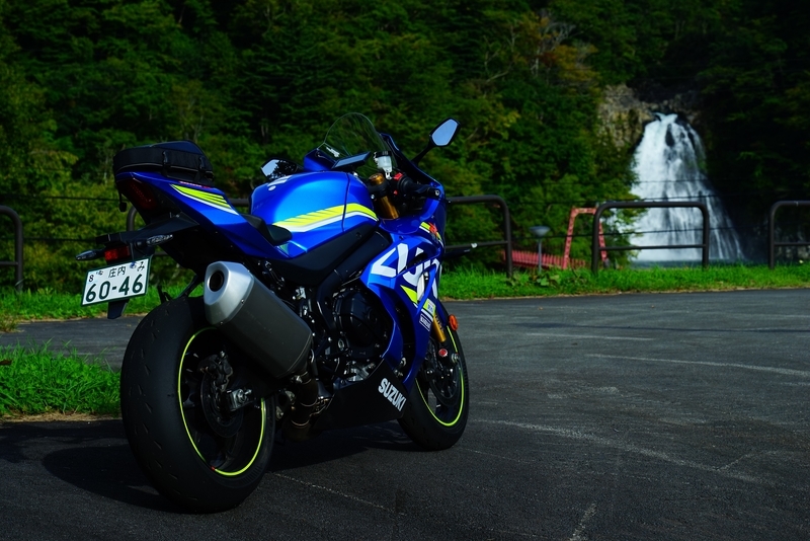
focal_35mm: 105
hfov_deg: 19.4
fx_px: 2363
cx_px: 405
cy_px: 270
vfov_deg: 13.1
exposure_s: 1/125
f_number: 11
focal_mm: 105
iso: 100
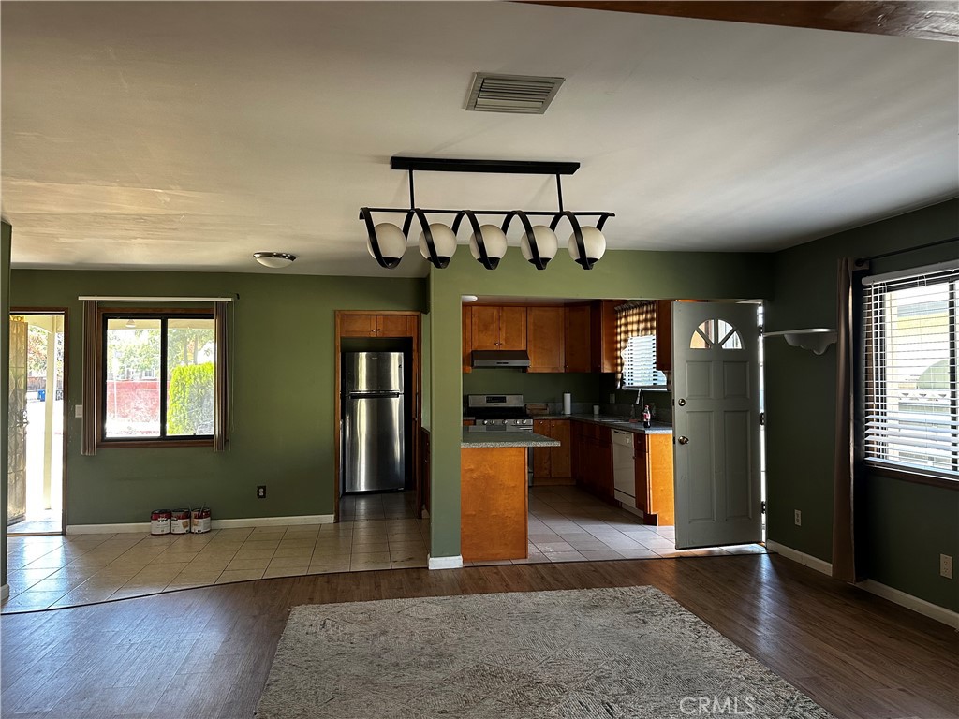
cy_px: 360
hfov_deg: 71.6
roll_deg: -0.1
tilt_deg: +1.7
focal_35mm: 24
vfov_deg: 56.8
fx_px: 665
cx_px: 480
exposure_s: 1/115
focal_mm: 6.86
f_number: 1.78
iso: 250
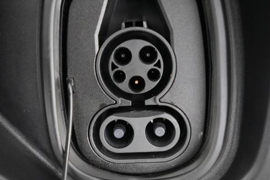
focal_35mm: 37
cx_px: 134
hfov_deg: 51.9
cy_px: 68
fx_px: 277
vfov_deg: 35.7
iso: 12800
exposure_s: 1/40
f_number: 2.8
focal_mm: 28
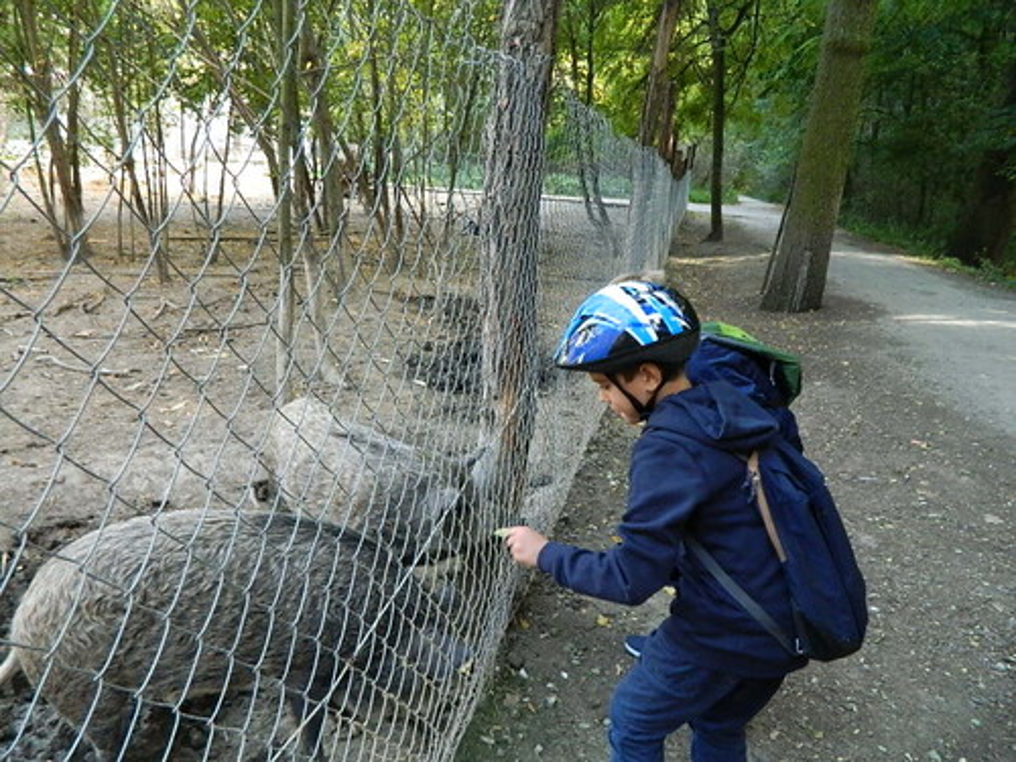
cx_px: 508
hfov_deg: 69.4
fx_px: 734
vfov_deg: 54.9
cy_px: 381
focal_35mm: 25
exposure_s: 1/100
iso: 400
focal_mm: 4.5
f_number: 3.1
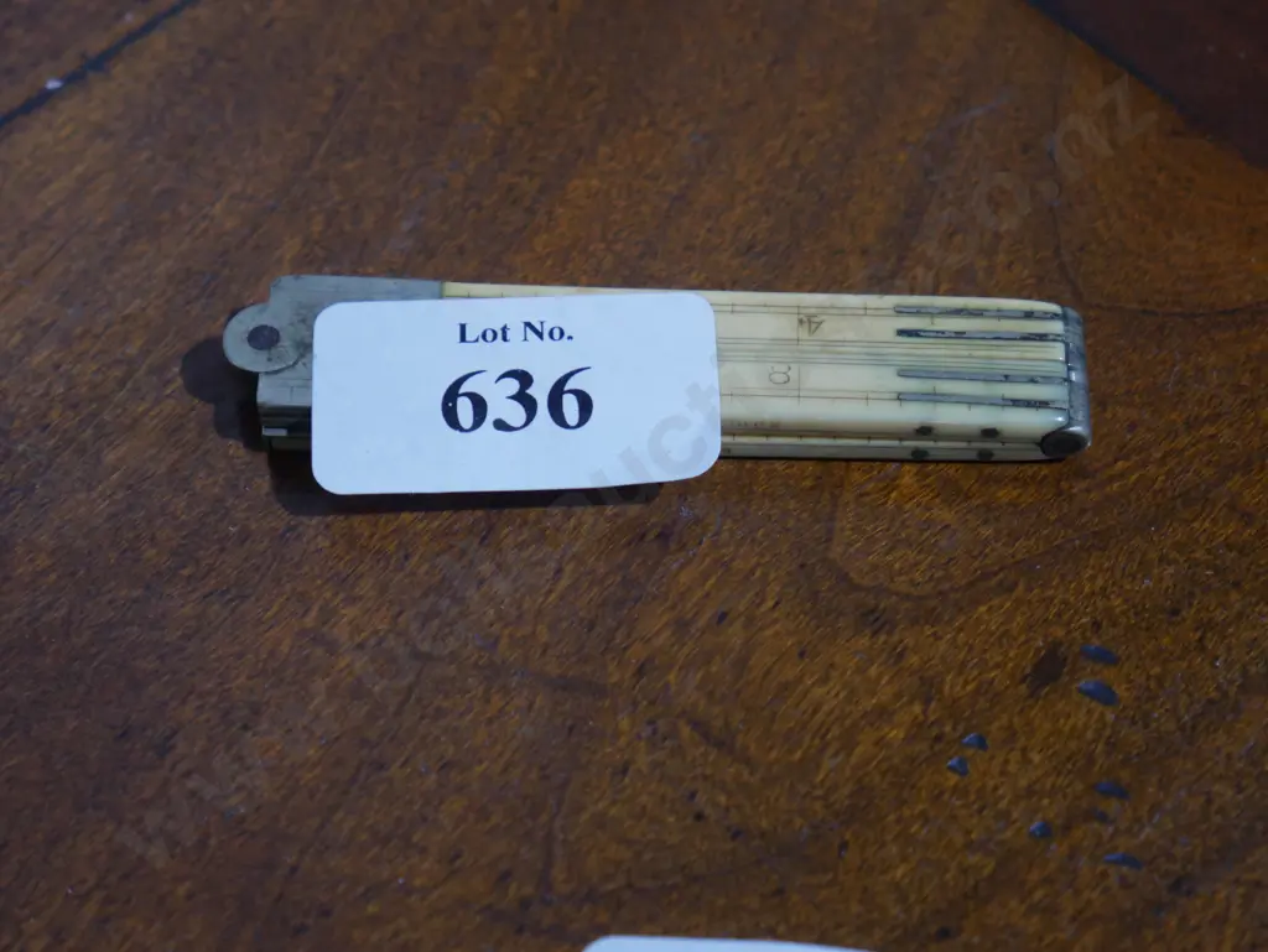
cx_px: 634
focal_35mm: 84
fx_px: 3078
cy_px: 476
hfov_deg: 23.3
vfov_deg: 17.6
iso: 1000
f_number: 5.6
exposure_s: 1/100
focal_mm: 42
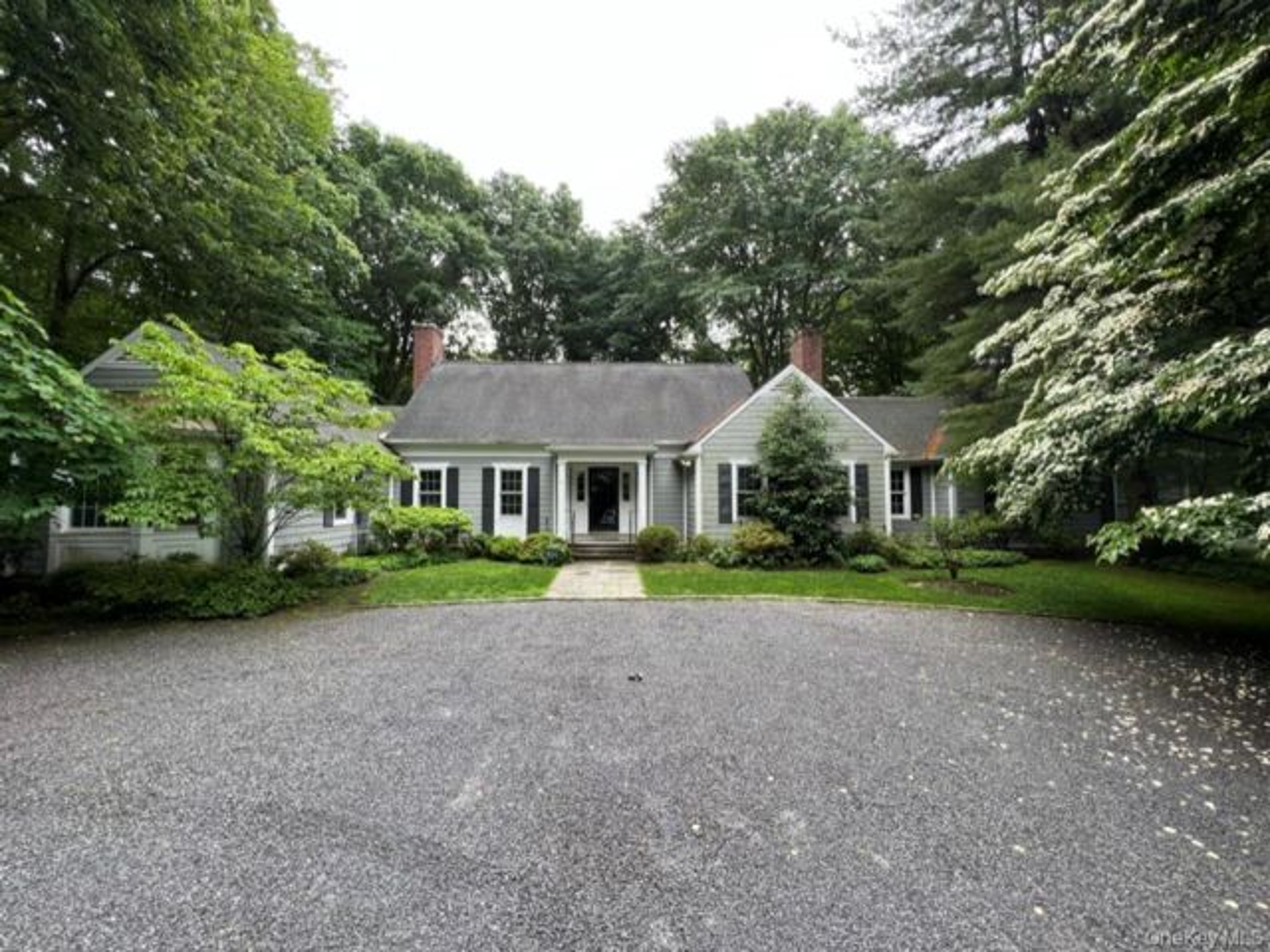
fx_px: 477
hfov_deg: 106.2
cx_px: 635
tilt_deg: +1.4
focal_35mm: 13
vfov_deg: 89.9
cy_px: 476
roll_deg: +0.0
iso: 32
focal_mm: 1.57
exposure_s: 1/150
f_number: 1.8
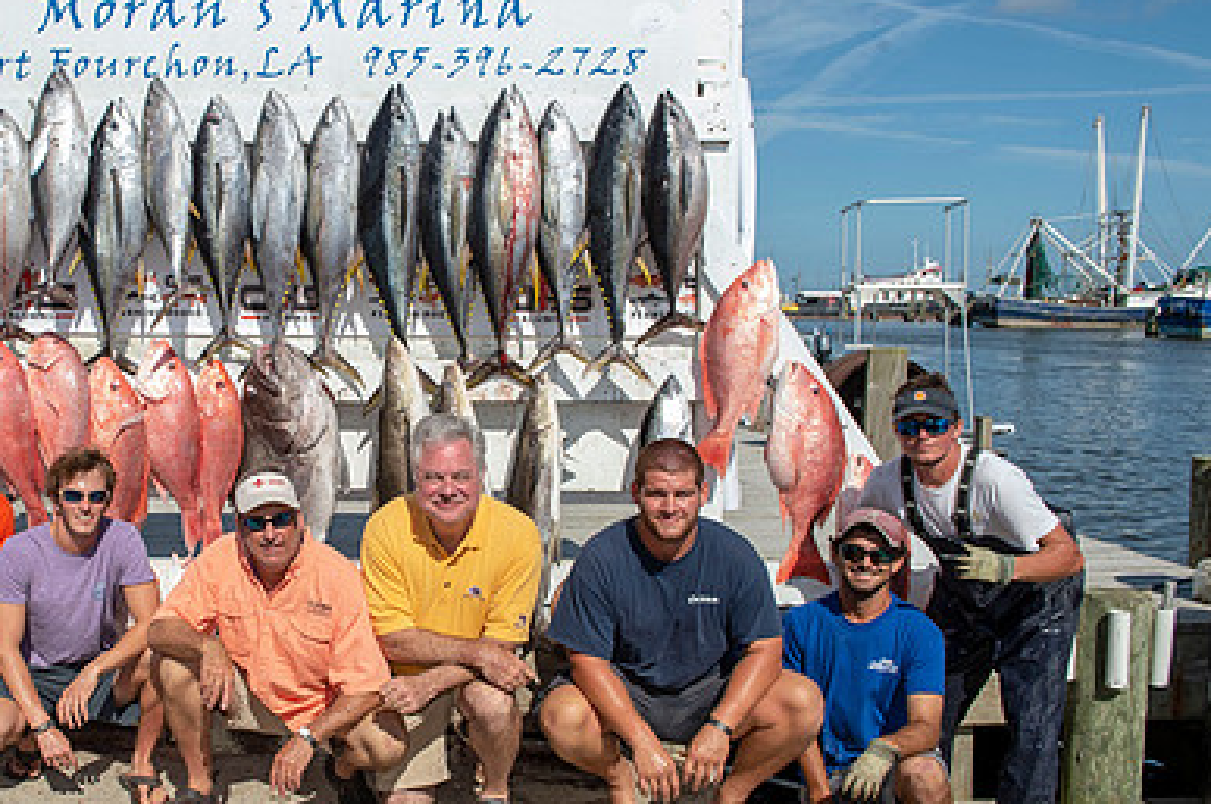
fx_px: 1411
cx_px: 332
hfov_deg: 45.2
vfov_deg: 31.8
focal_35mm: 42
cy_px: 435
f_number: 9
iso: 50
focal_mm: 28
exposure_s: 1/200
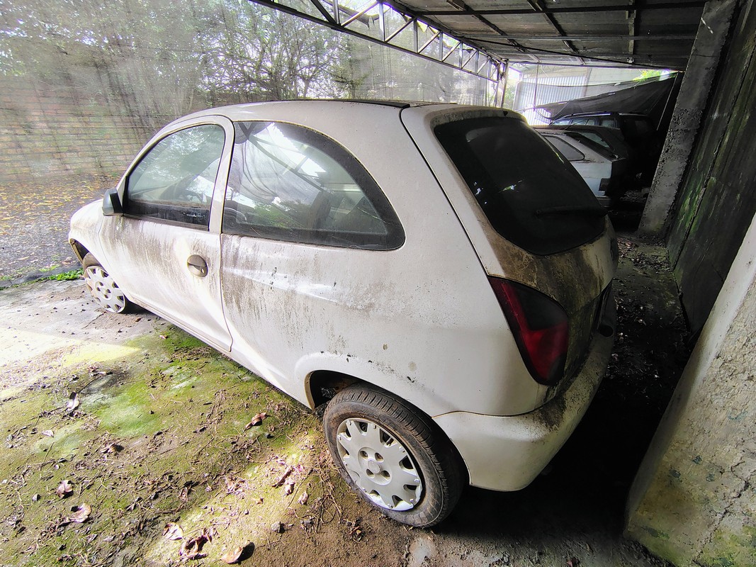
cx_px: 378
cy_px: 284
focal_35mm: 16
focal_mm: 2.13
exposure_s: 1/60
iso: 208
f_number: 2.2
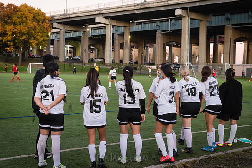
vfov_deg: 24.6
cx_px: 126
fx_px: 385
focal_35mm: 55
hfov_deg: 36.2
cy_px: 84
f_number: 5
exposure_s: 1/320
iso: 2000
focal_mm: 55
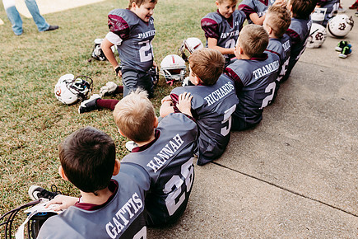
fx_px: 318
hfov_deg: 58.7
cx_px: 168
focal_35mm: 32
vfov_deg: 40.8
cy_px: 153
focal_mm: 24
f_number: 3.5
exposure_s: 1/400
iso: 160
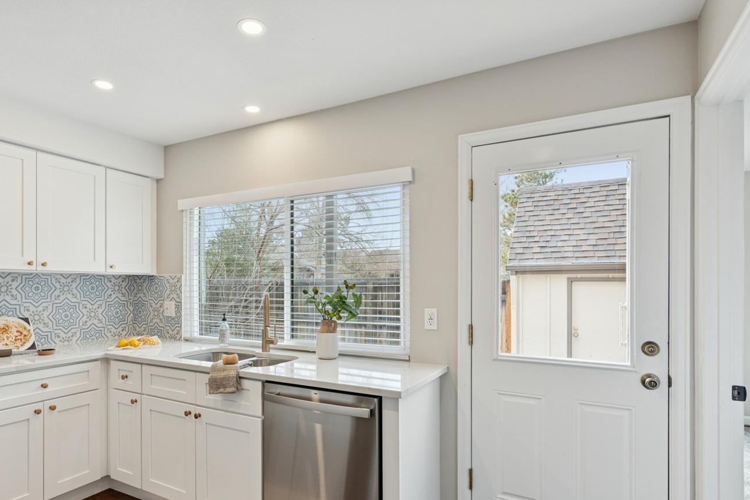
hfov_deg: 80.7
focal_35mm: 21
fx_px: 437
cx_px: 321
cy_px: 296
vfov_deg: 59.1
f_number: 9
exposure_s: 1/40
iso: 400
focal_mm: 17
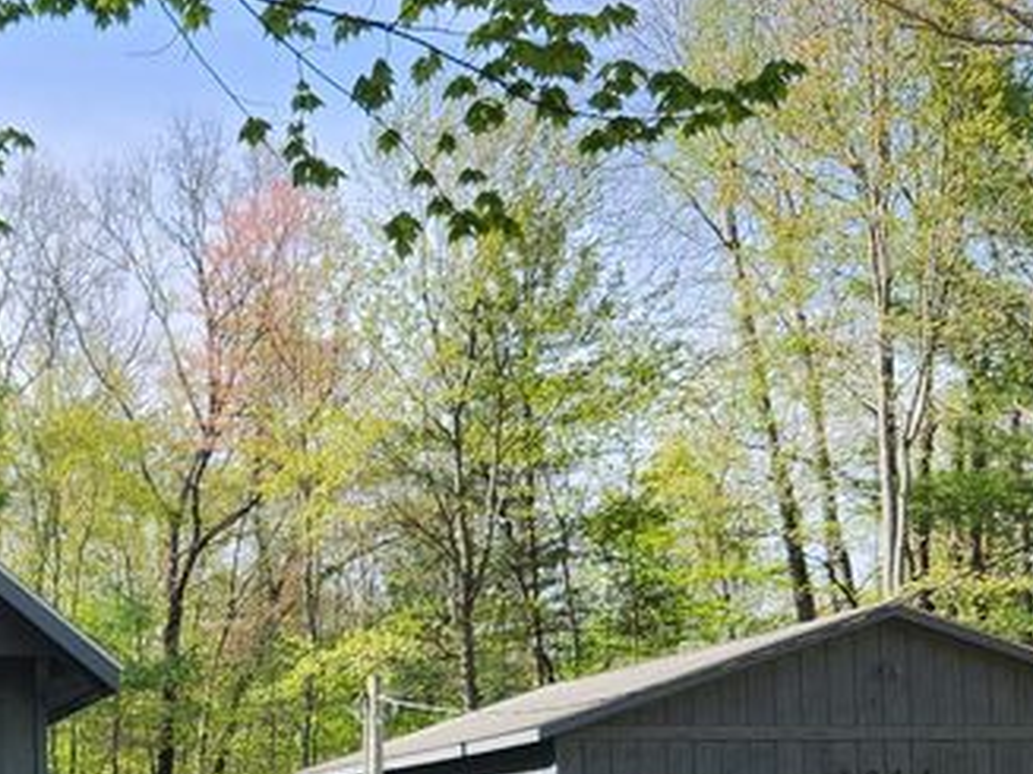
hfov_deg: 26.0
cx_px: 69
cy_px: 774
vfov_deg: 19.8
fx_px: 2148
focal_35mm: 72
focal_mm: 5.4
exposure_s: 1/476
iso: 20
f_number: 1.8
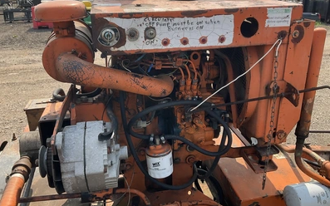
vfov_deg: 40.4
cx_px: 165
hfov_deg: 61.2
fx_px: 279
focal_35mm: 31
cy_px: 82
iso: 25
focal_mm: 3
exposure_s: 1/657
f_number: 1.8
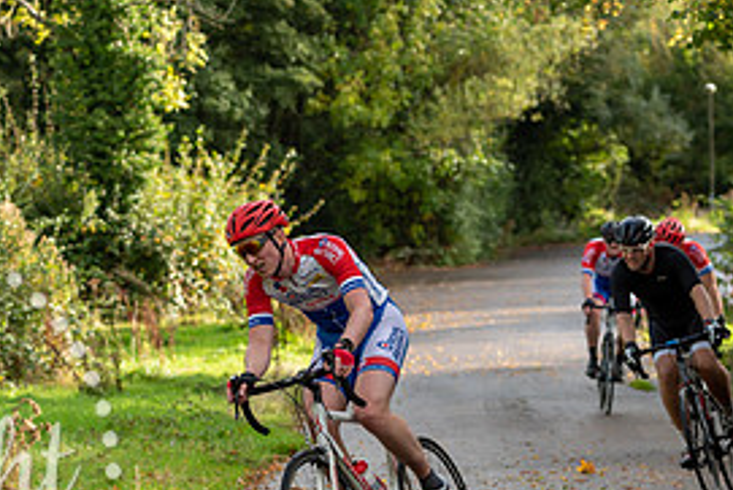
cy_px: 337
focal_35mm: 150
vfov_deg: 9.2
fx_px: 3056
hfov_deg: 13.7
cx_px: 287
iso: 200
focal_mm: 70
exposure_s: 1/500
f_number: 3.2
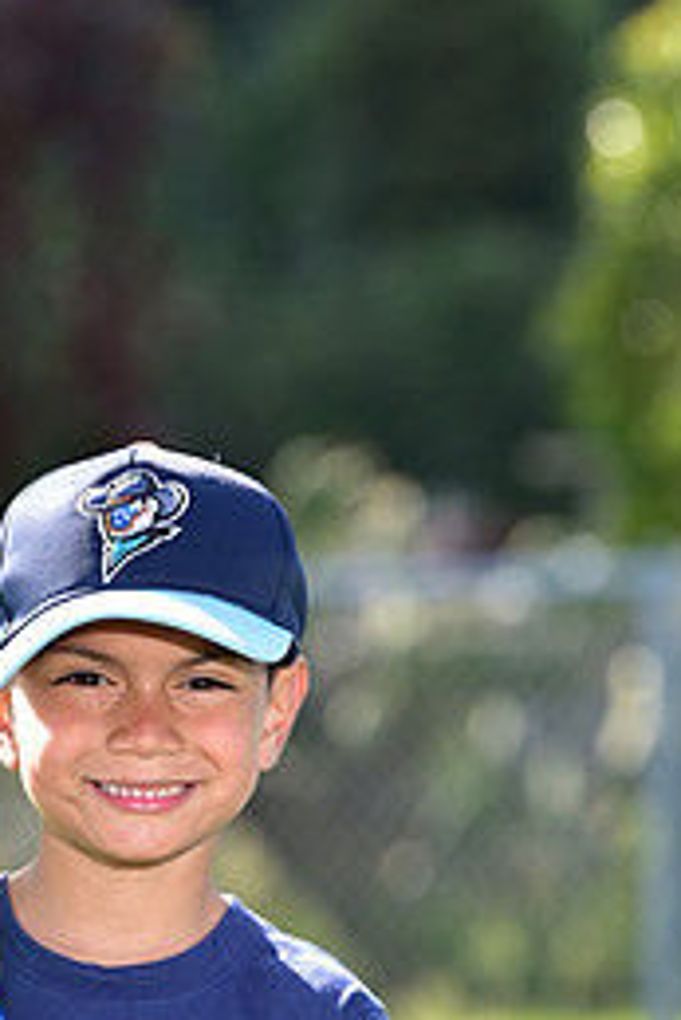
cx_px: 112
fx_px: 11759
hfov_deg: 3.3
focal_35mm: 415
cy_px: 1126
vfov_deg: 5.0
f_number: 5.6
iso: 100
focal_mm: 185
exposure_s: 1/125
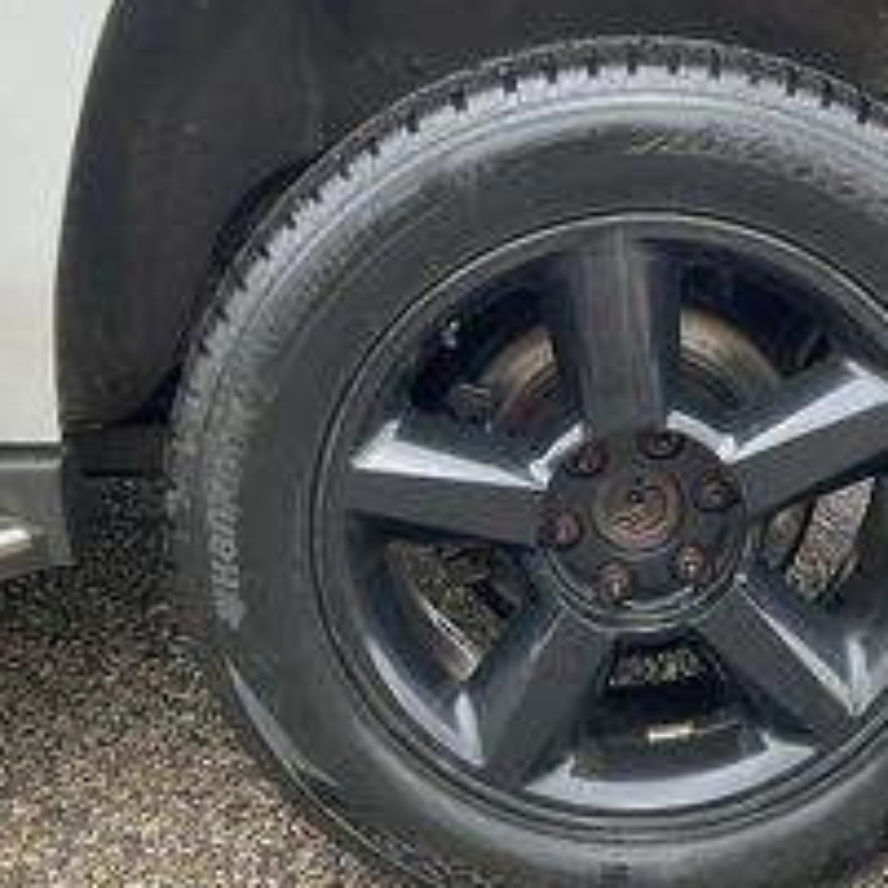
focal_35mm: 51
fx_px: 1480
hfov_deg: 33.1
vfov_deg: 33.3
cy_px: 358
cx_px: 596
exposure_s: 1/122
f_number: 1.8
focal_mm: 3
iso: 32
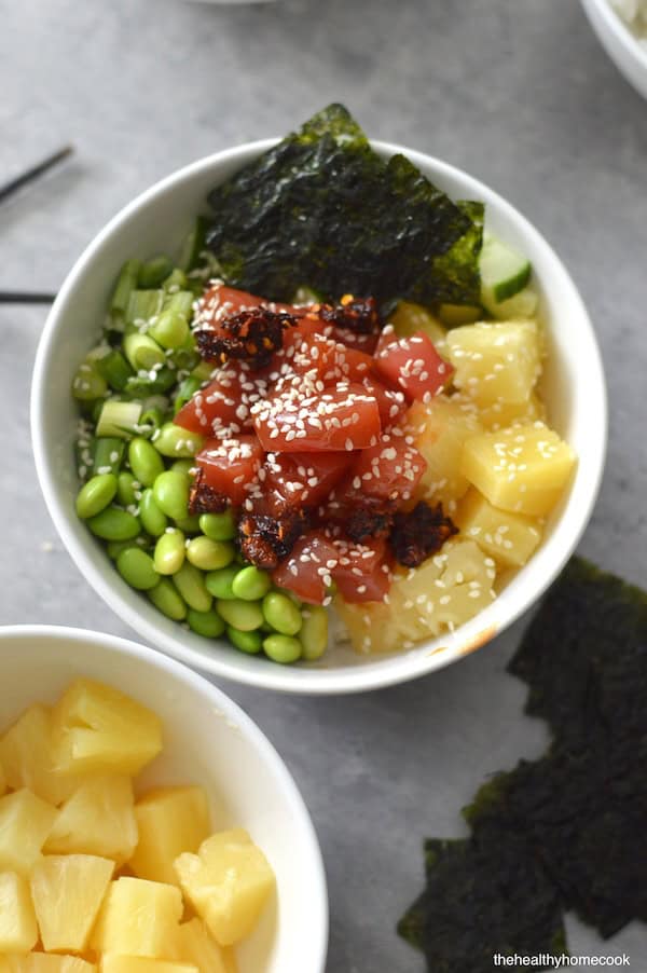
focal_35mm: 75
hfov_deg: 18.2
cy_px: 486
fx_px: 2025
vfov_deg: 27.0
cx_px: 324
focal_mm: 50
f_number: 2.8
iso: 1250
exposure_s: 1/500
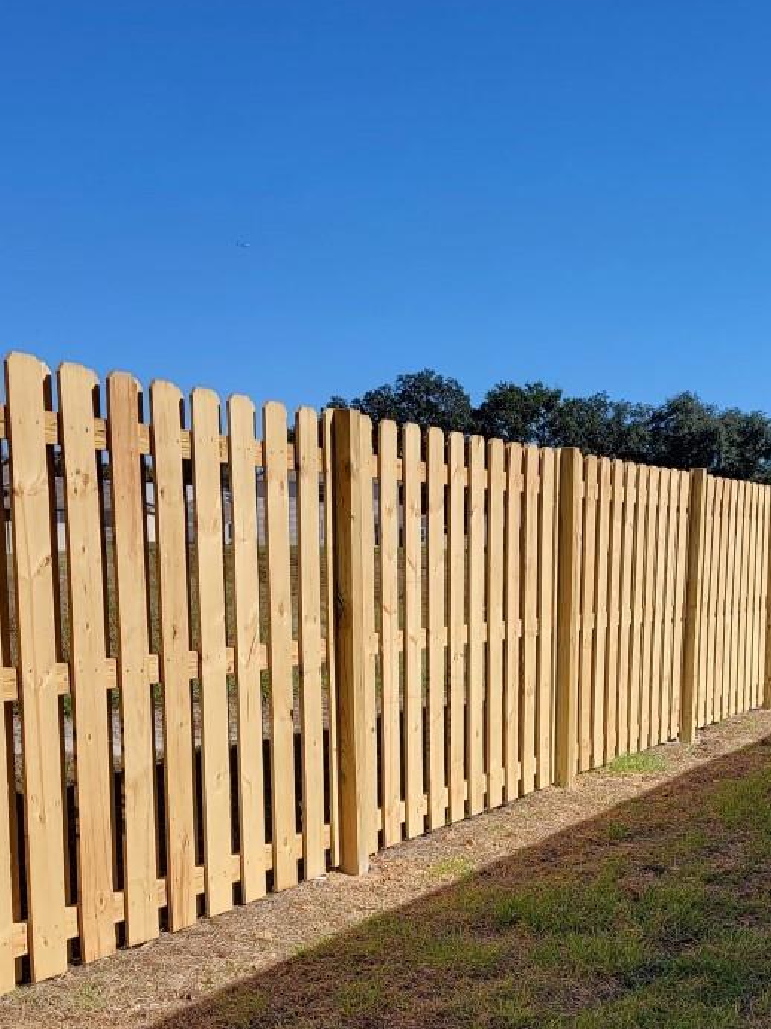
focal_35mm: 50
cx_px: 536
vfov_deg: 37.3
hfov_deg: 28.8
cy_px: 764
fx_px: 1485
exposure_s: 1/641
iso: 16
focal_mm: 6.7
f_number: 1.8
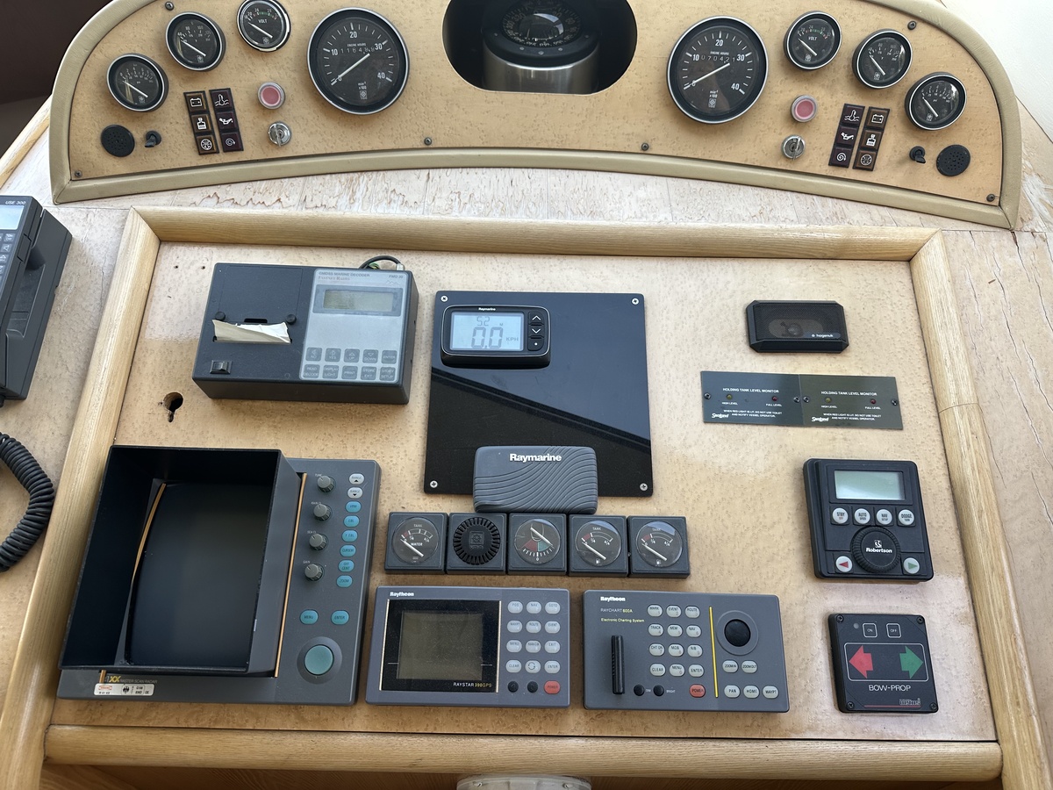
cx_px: 526
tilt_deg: -51.8
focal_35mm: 24
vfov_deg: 56.8
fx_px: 730
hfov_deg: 71.6
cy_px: 395
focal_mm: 6.86
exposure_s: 1/344
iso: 80
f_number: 1.78
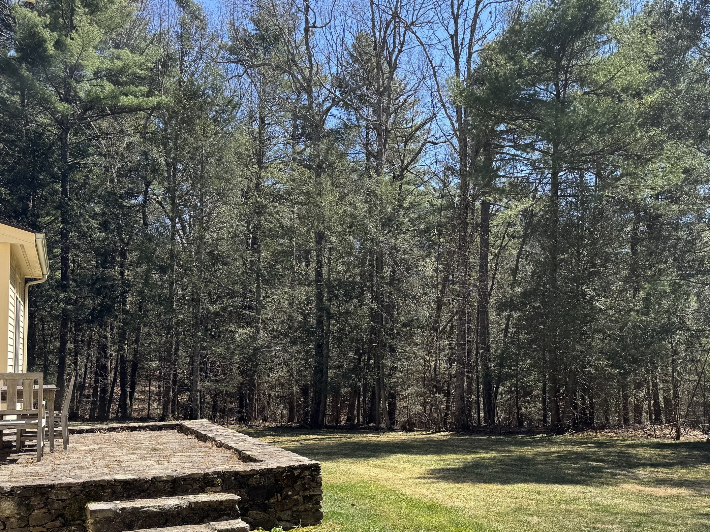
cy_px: 335
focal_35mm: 35
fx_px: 718
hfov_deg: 51.9
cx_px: 460
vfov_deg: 40.4
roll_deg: -0.4
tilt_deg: +3.0
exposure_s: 1/1560
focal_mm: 6.76
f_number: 1.78
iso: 80
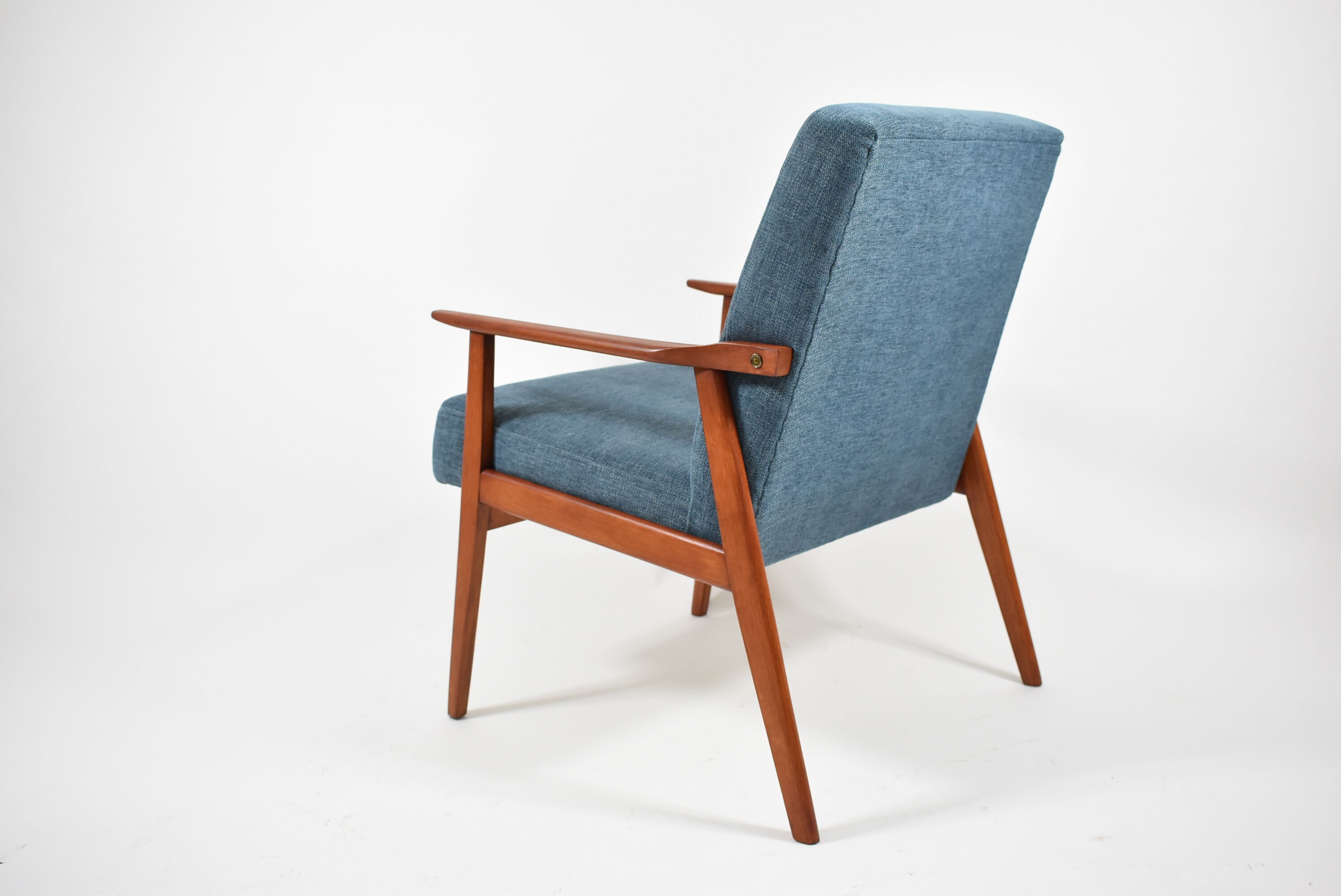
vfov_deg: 36.9
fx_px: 1342
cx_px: 670
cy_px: 448
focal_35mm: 36
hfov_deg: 53.1
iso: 800
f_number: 5
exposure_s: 1/125
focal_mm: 24
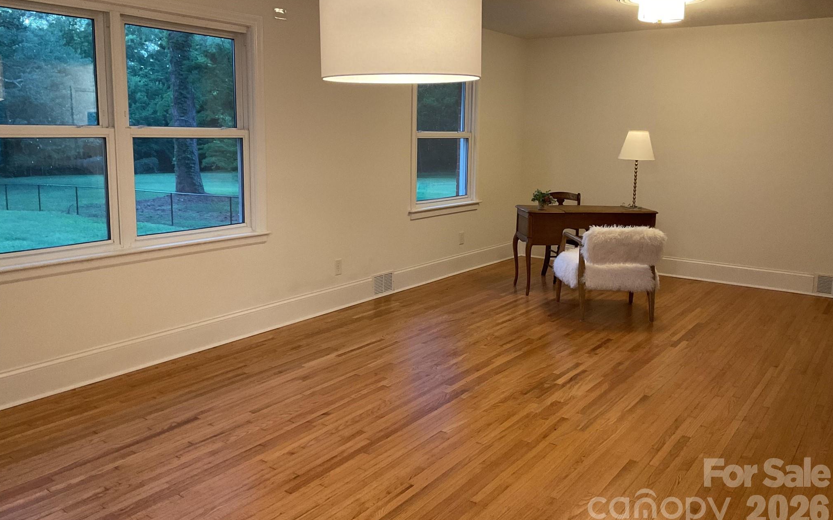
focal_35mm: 31
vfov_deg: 40.5
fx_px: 704
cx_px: 415
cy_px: 224
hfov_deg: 61.2
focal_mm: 3
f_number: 1.8
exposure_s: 1/60
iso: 200
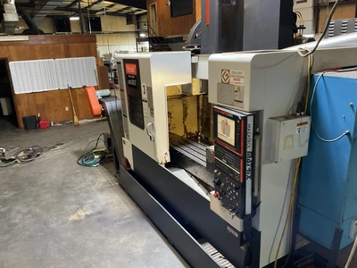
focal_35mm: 29
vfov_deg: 48.2
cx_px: 178
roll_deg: -0.1
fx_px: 299
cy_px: 134
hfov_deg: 61.7
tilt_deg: -16.9
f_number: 1.8
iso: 320
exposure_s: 1/40
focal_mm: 3
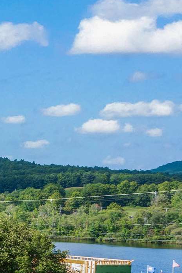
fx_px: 470
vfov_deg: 31.9
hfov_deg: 11.8
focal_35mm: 62
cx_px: -354
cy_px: 198
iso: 100
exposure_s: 1/60
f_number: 10
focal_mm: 14
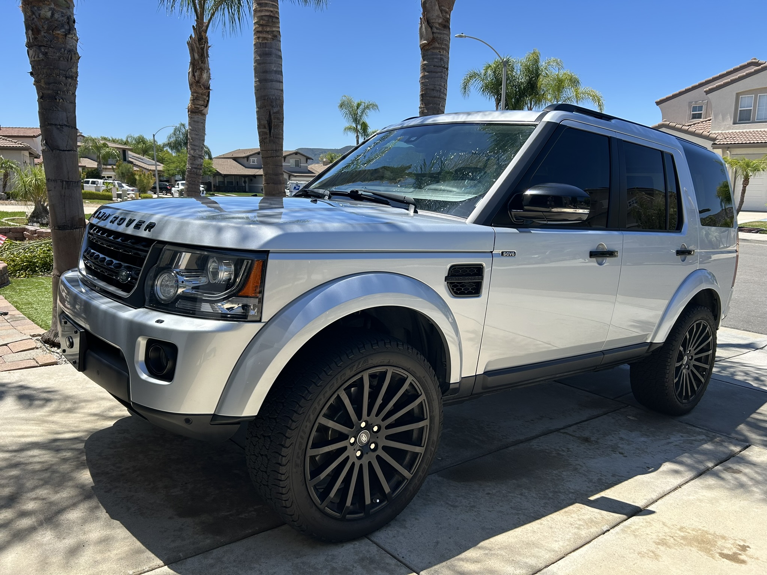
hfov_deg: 67.3
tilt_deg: -10.8
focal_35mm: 26
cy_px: 288
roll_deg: -0.6
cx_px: 384
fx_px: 576
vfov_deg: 53.1
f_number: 1.5
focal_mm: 5.7
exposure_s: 1/2513
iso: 50
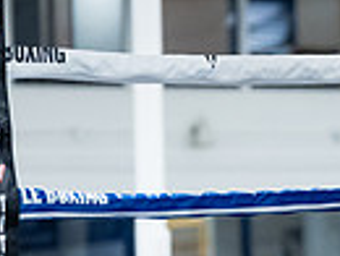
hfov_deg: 6.5
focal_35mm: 300
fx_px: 2952
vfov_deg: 5.0
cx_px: 581
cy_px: -22
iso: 3200
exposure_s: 1/800
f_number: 2
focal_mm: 70
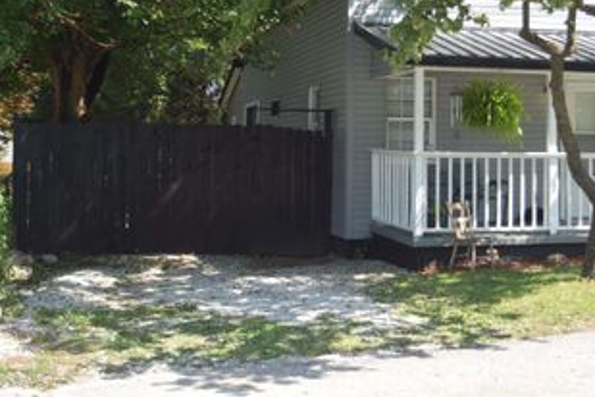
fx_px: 922
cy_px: 78
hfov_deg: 35.6
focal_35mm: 56
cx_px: 358
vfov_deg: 23.9
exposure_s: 1/160
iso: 100
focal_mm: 23
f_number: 6.3
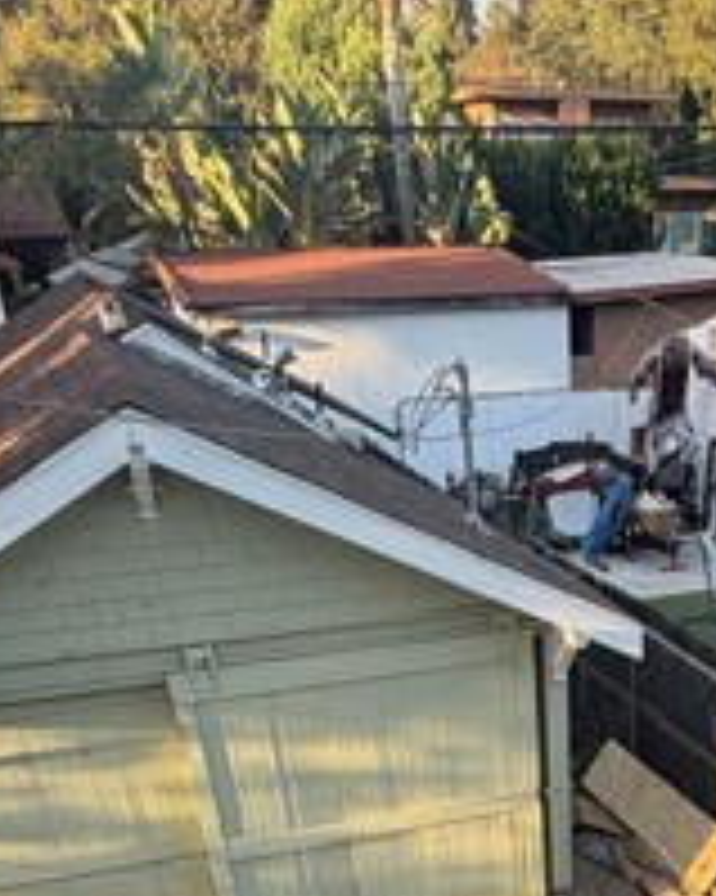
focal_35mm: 44
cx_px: 594
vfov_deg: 33.1
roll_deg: +0.9
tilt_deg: -36.1
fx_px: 1166
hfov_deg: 33.0
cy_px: 1112
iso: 50
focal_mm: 2.22
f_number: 2.2
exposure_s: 1/138
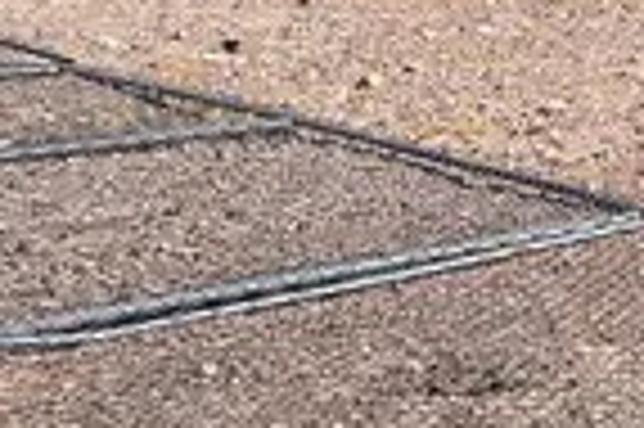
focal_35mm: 97
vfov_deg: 13.7
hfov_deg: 13.9
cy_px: -86
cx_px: 1594
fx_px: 1733
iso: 50
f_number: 2.2
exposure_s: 1/2657
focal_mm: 2.2
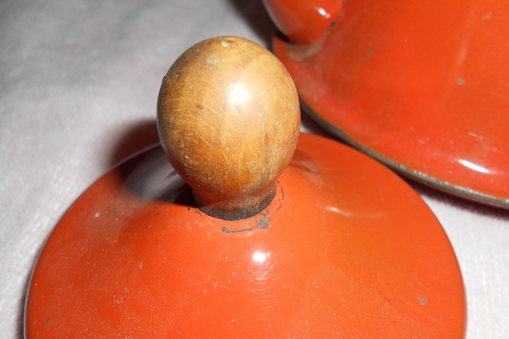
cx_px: 253
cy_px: 193
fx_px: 481
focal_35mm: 34
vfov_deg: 38.8
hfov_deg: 55.8
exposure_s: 1/25
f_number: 8.8
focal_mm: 5.8
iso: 80
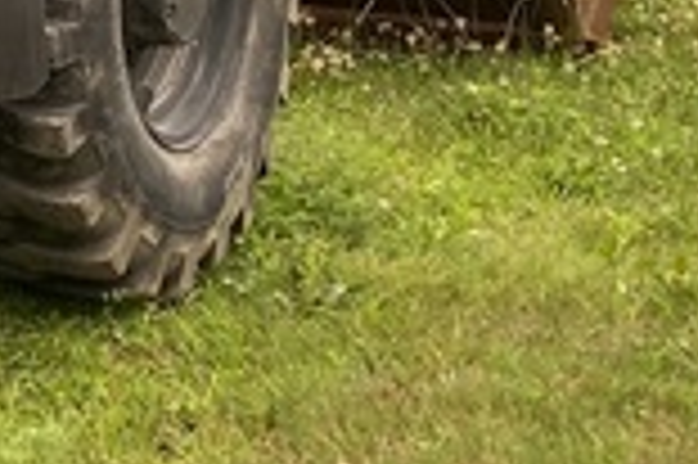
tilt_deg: -2.0
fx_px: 2712
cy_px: -338
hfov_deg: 11.9
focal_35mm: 140
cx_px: -973
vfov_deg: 9.4
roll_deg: -3.5
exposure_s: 1/271
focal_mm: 4.25
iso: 32
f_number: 1.8
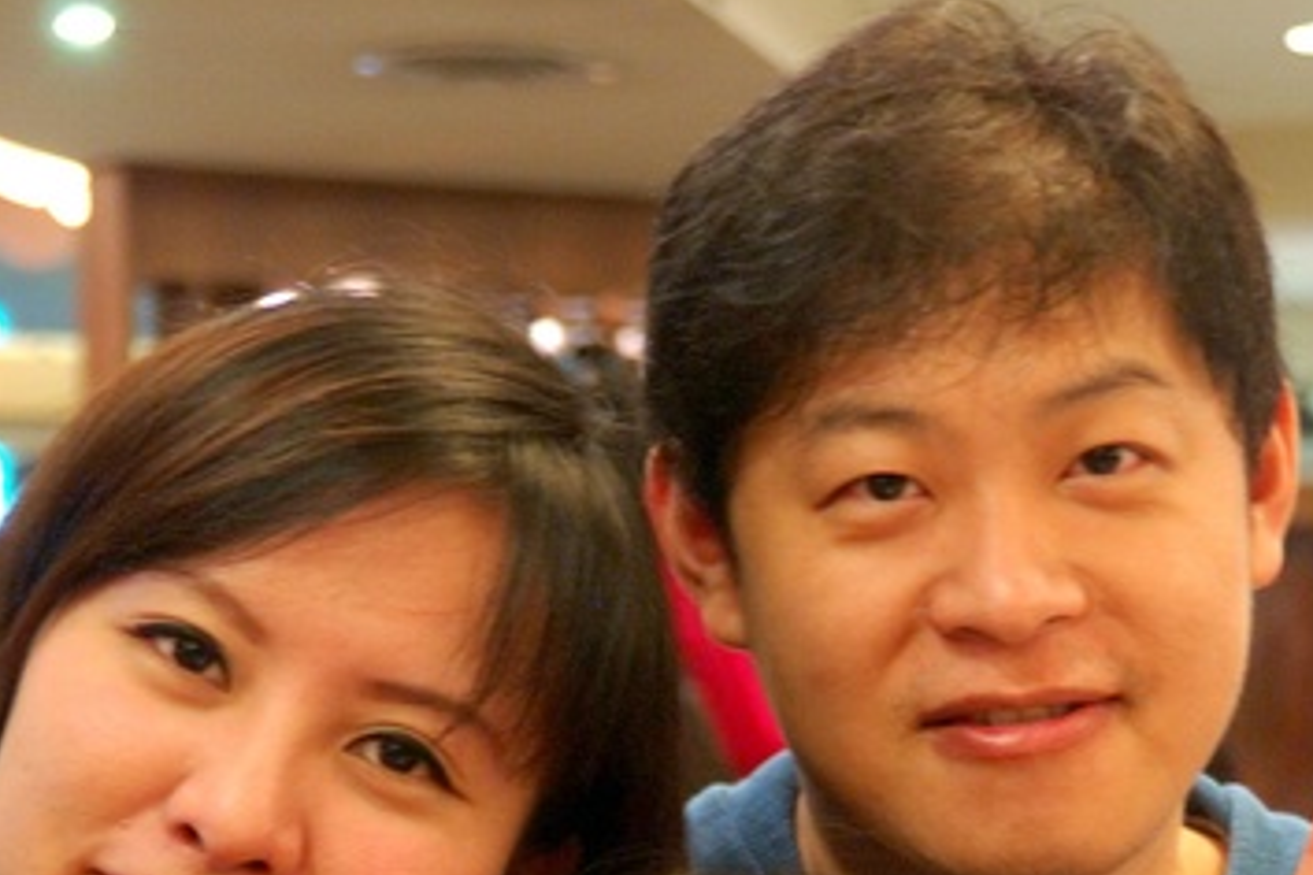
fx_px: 4741
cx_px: 679
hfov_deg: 15.8
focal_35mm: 130
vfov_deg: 10.3
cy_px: 1099
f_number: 2.8
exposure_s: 1/10
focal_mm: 30
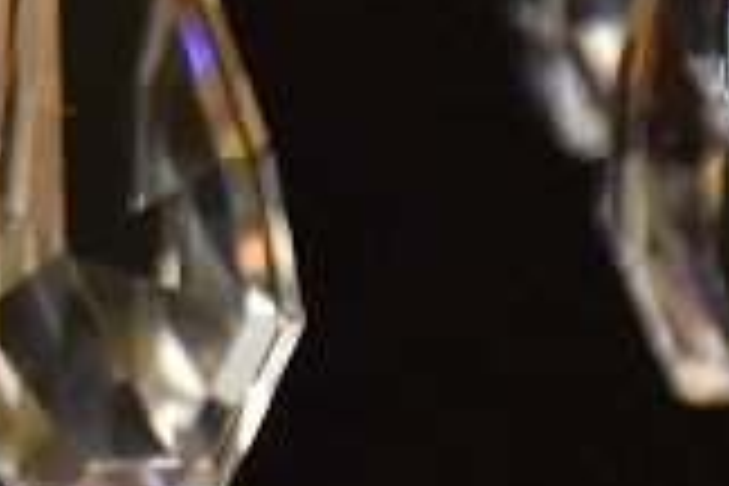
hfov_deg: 2.8
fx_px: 14842
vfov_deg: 1.9
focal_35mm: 733
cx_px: -896
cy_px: -526
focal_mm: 66
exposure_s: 1/100
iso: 640
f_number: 5
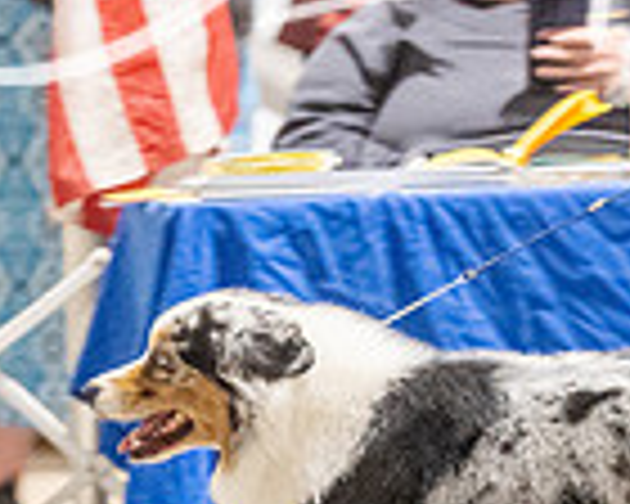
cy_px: 180
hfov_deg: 3.2
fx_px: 11131
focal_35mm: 597
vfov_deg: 2.6
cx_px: 477
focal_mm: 132
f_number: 3.2
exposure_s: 1/320
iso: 6400
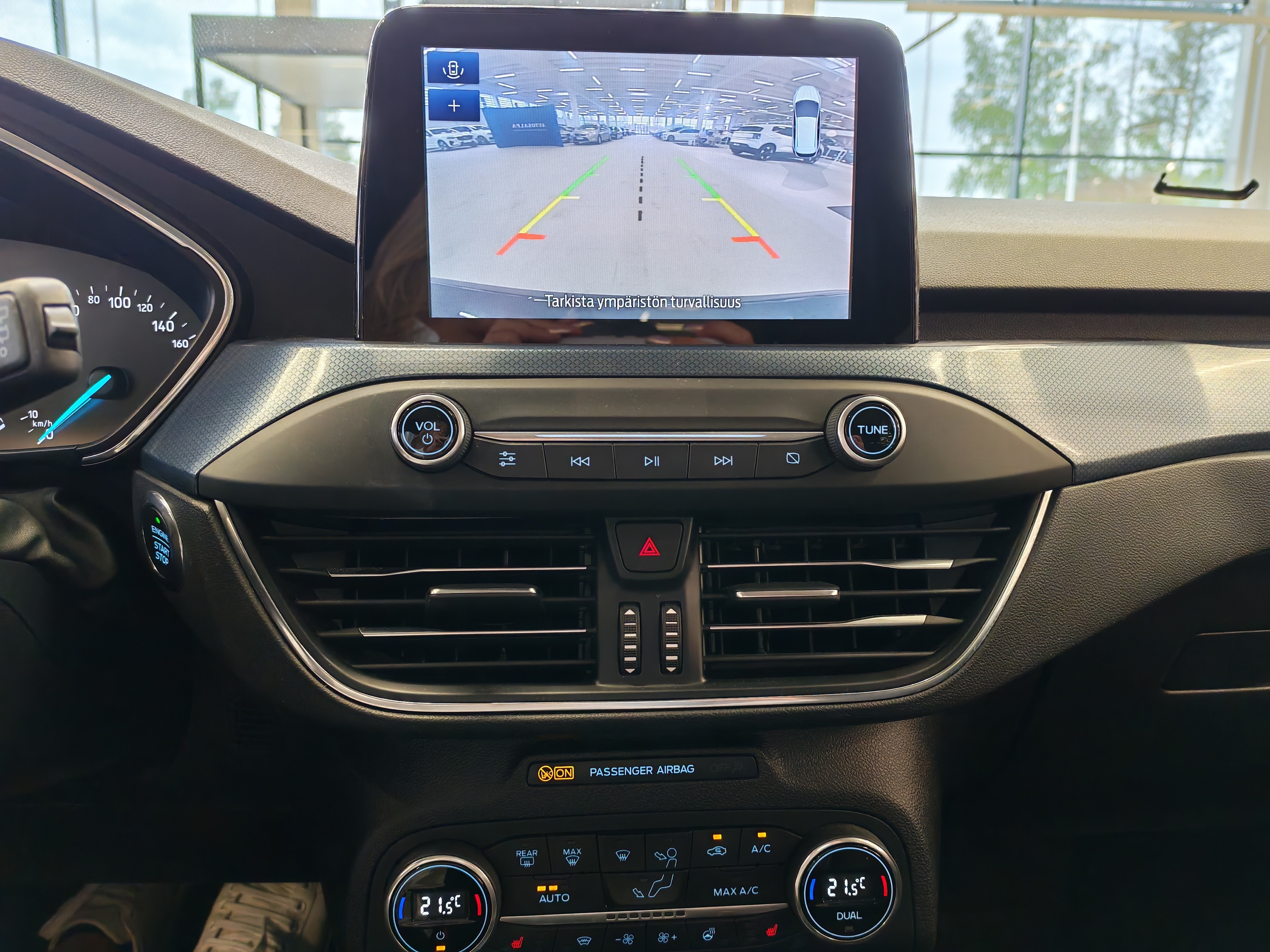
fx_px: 991
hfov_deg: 65.3
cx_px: 635
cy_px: 476
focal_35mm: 27
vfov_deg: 51.4
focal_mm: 6.12
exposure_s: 1/100
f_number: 1.9
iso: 640
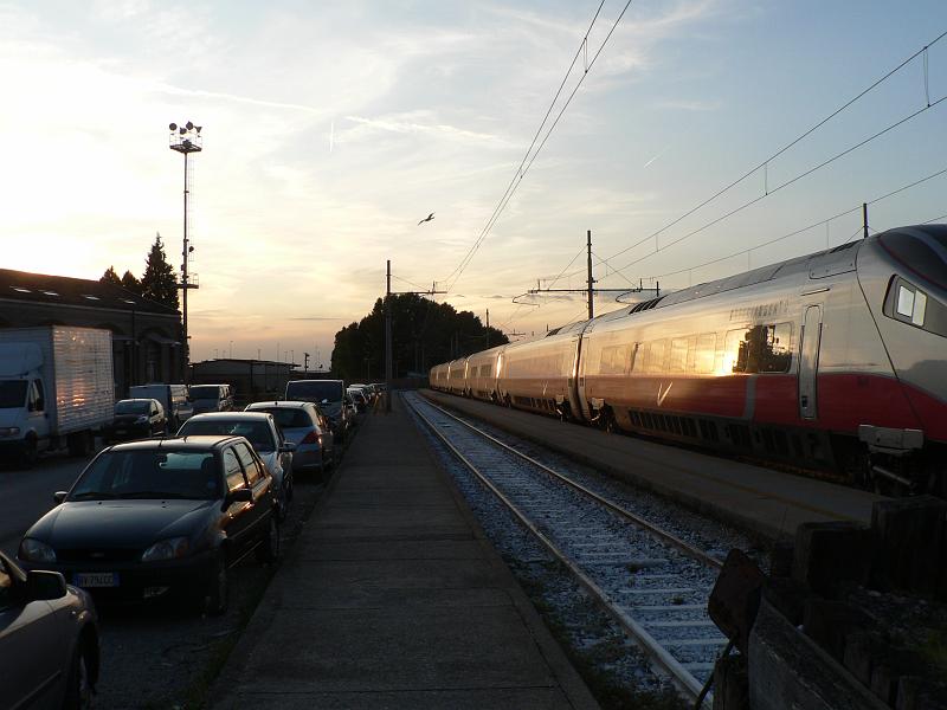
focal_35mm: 36
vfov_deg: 39.7
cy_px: 355
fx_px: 985
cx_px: 474
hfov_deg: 51.4
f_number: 4
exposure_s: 1/320
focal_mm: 6
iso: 80
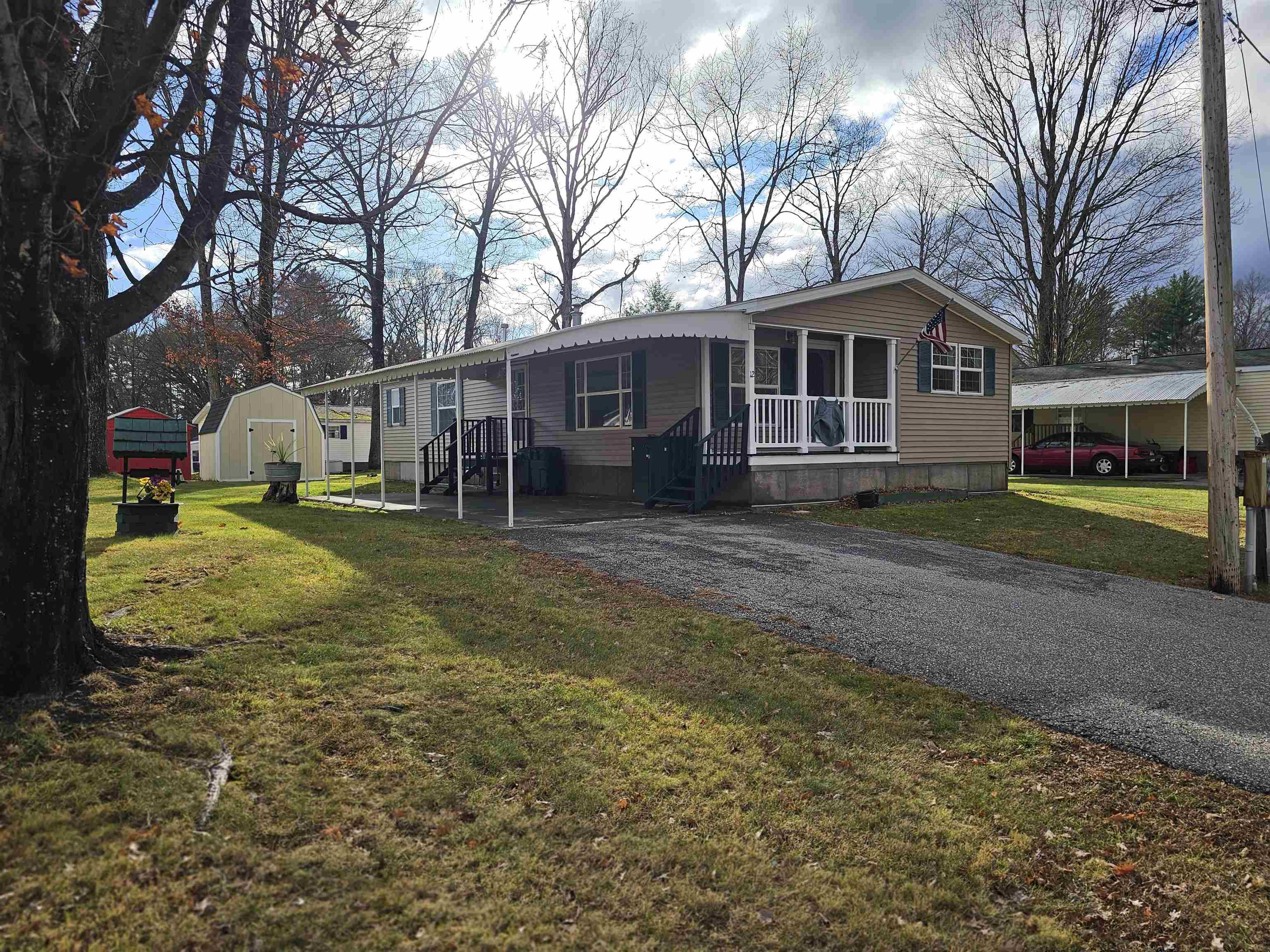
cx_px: 635
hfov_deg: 73.9
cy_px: 476
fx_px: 844
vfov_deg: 58.9
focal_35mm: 23
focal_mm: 6.3
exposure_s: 1/1245
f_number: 1.7
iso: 20
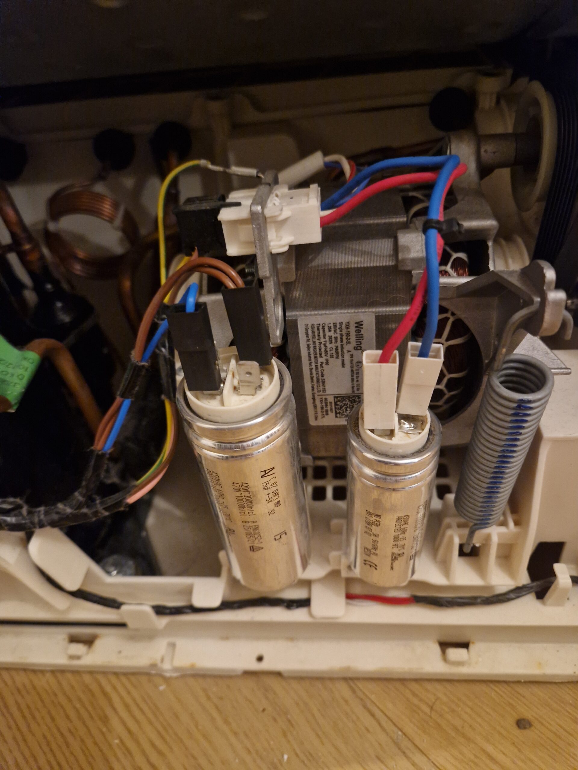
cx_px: 289
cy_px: 385
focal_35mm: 23
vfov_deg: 73.9
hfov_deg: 58.9
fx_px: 512
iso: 800
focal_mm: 5.4
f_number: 1.8
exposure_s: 1/25
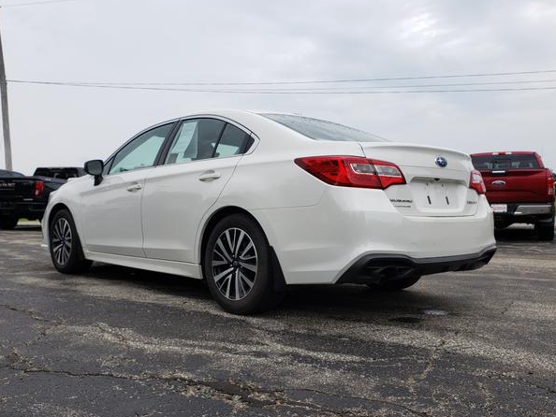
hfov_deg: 63.4
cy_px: 221
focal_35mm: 28
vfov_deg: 49.8
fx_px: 450
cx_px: 276
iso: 50
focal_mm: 4.3
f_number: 2.4
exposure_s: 1/482
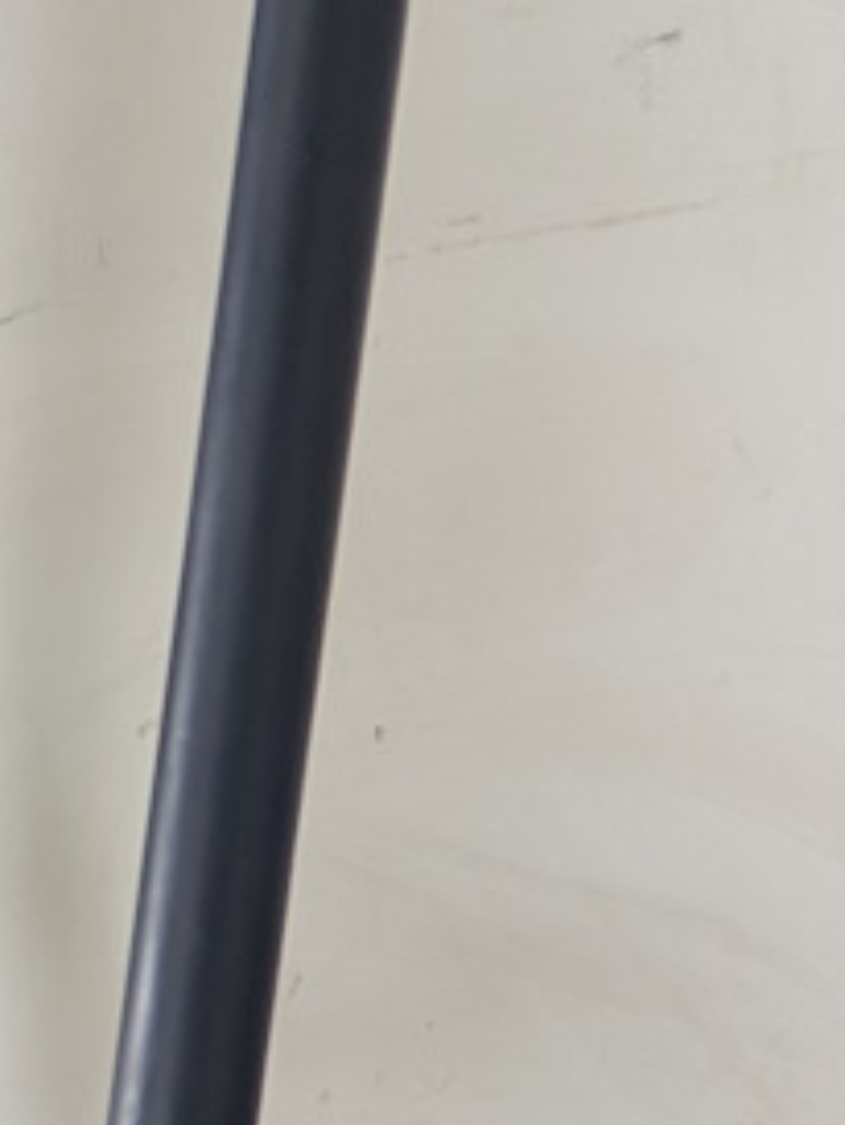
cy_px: 2275
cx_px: 1573
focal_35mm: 110
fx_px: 3577
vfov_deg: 14.6
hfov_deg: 12.2
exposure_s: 1/25
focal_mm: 5.43
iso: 56
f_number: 1.89
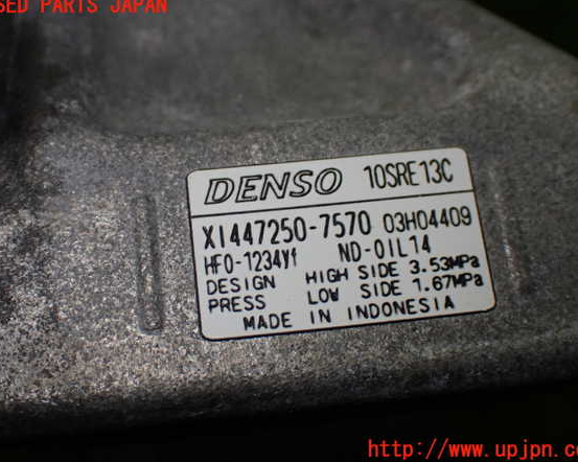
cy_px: 228
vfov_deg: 28.6
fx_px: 906
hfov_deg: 35.4
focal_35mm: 53
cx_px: 291
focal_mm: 9.01
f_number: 3.2
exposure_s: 1/200
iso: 250
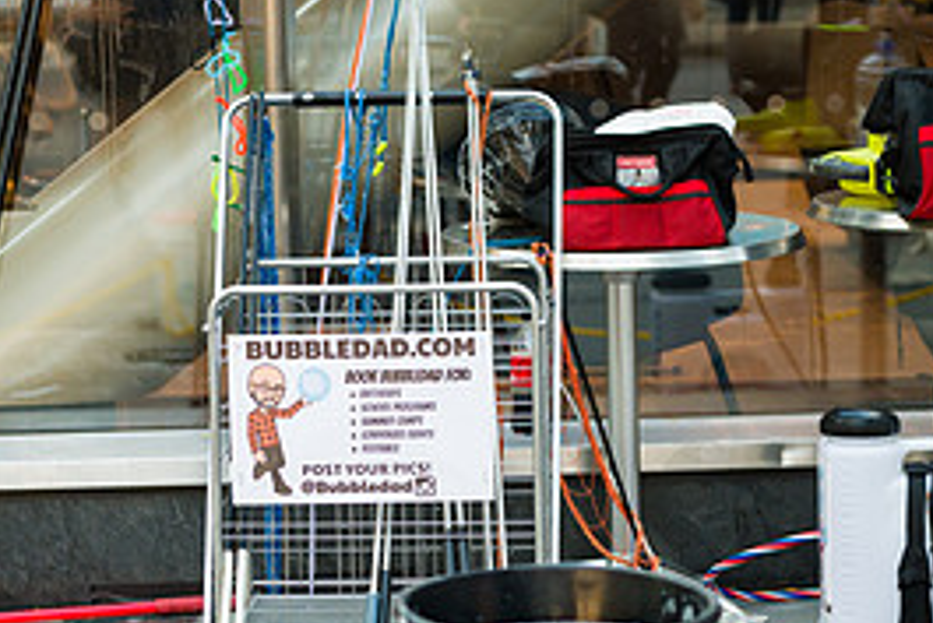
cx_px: 398
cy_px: 320
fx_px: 3967
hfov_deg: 13.4
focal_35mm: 153
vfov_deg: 9.0
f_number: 3.2
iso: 800
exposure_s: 1/1000
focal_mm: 70
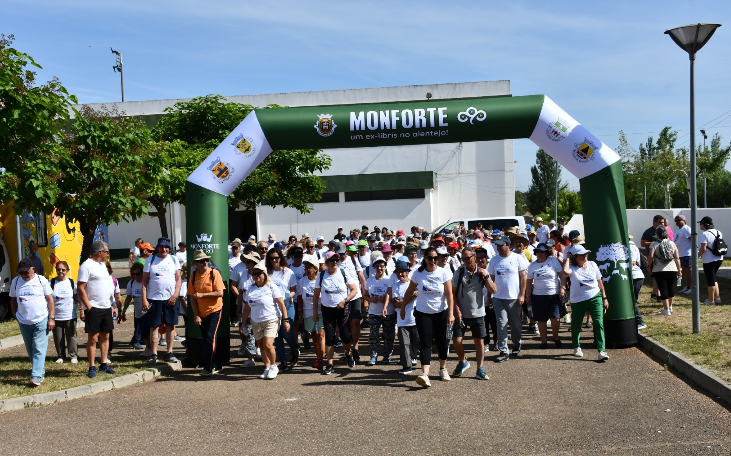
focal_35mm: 42
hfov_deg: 47.2
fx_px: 837
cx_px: 361
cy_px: 240
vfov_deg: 30.5
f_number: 8
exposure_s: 1/1000
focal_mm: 27
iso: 200
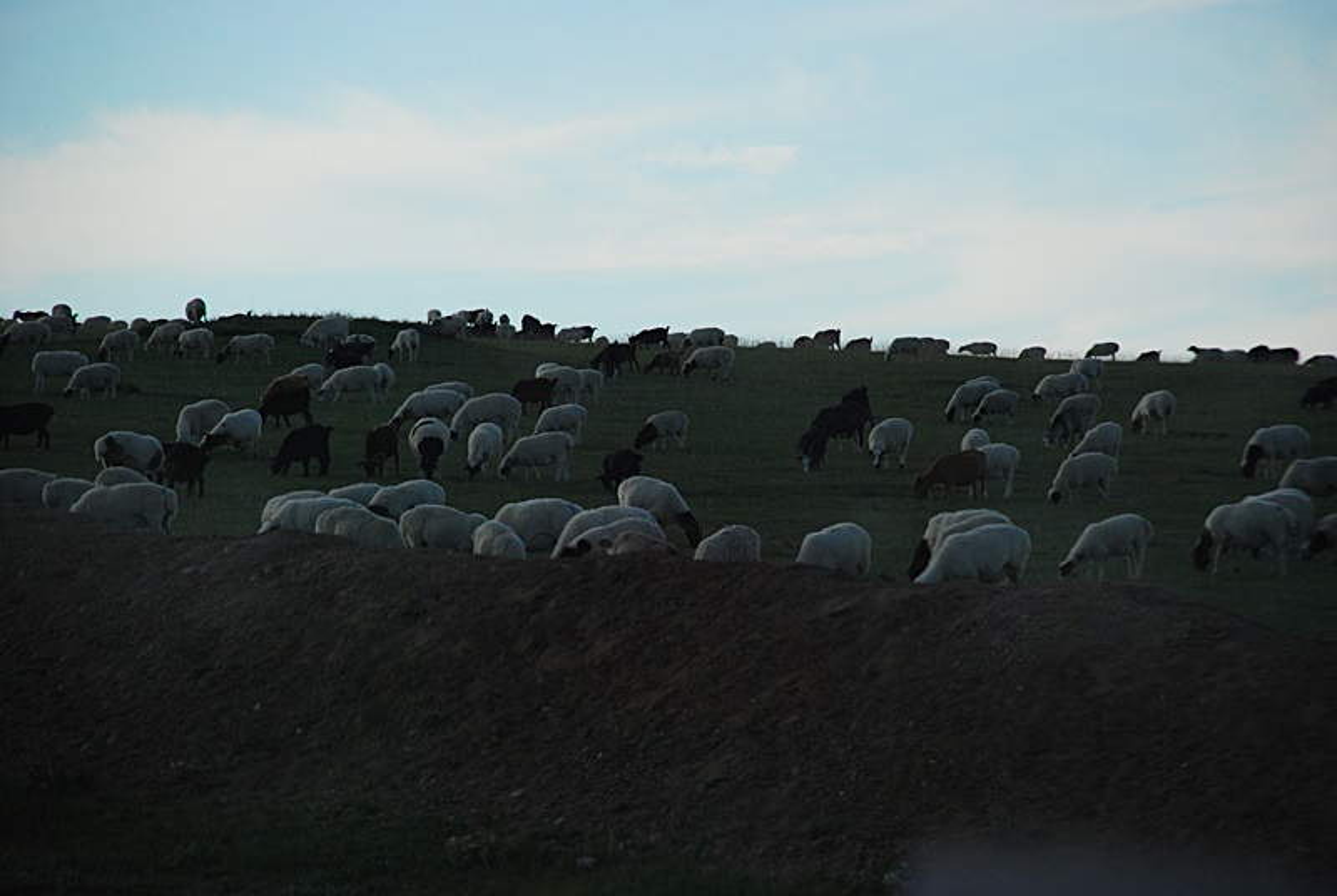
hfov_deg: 10.1
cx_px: 668
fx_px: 7532
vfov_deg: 6.8
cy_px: 448
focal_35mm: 202
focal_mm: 135
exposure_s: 1/1600
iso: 400
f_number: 6.3
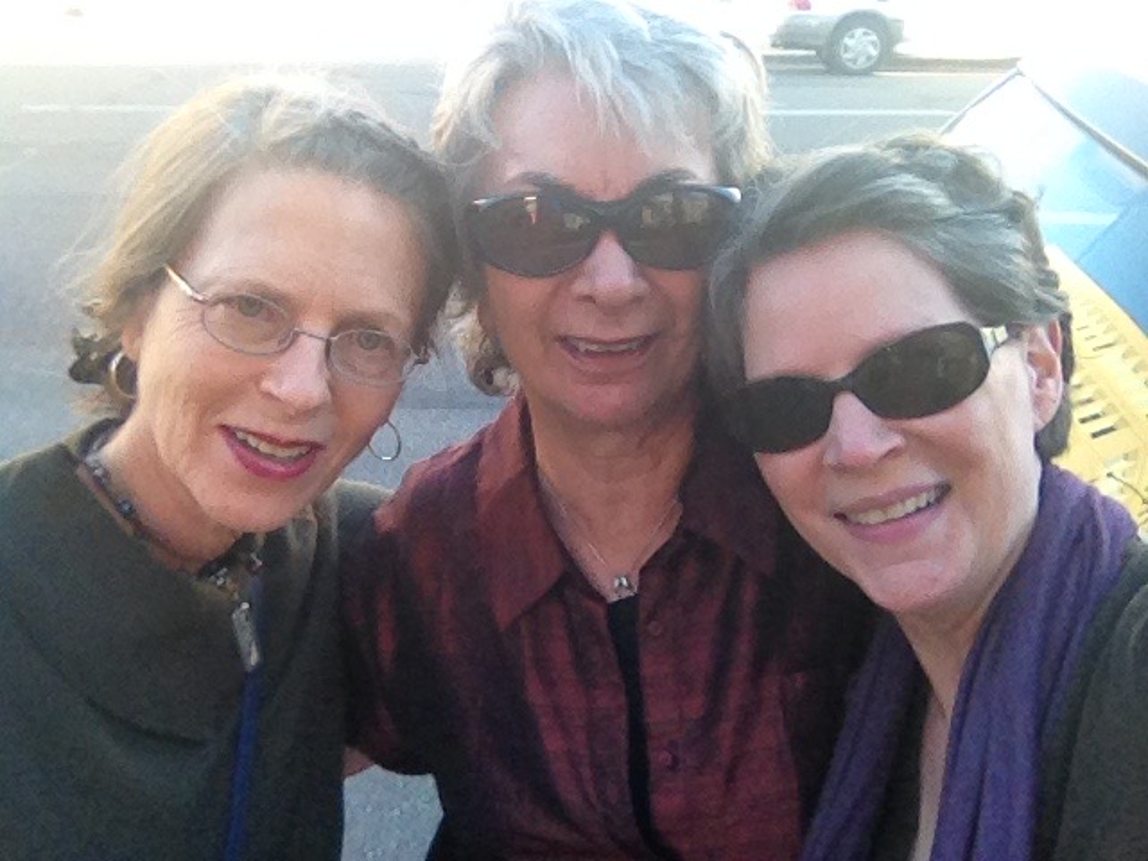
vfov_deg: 40.7
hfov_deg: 52.6
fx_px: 1161
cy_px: 430
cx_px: 574
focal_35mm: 35
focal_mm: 1.85
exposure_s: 1/234
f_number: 2.4
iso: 125
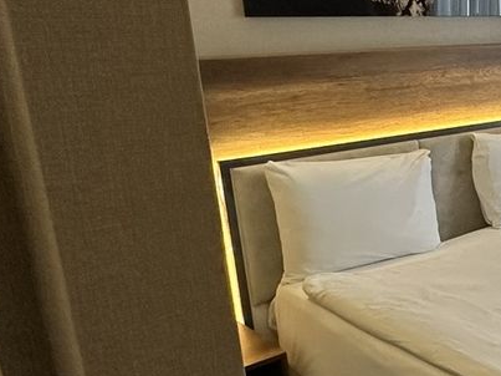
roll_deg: +0.2
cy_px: 186
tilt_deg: -13.4
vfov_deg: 29.1
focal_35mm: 50
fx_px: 723
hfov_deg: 30.0
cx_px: 659
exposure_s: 1/100
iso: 250
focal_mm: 2.22
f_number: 2.2
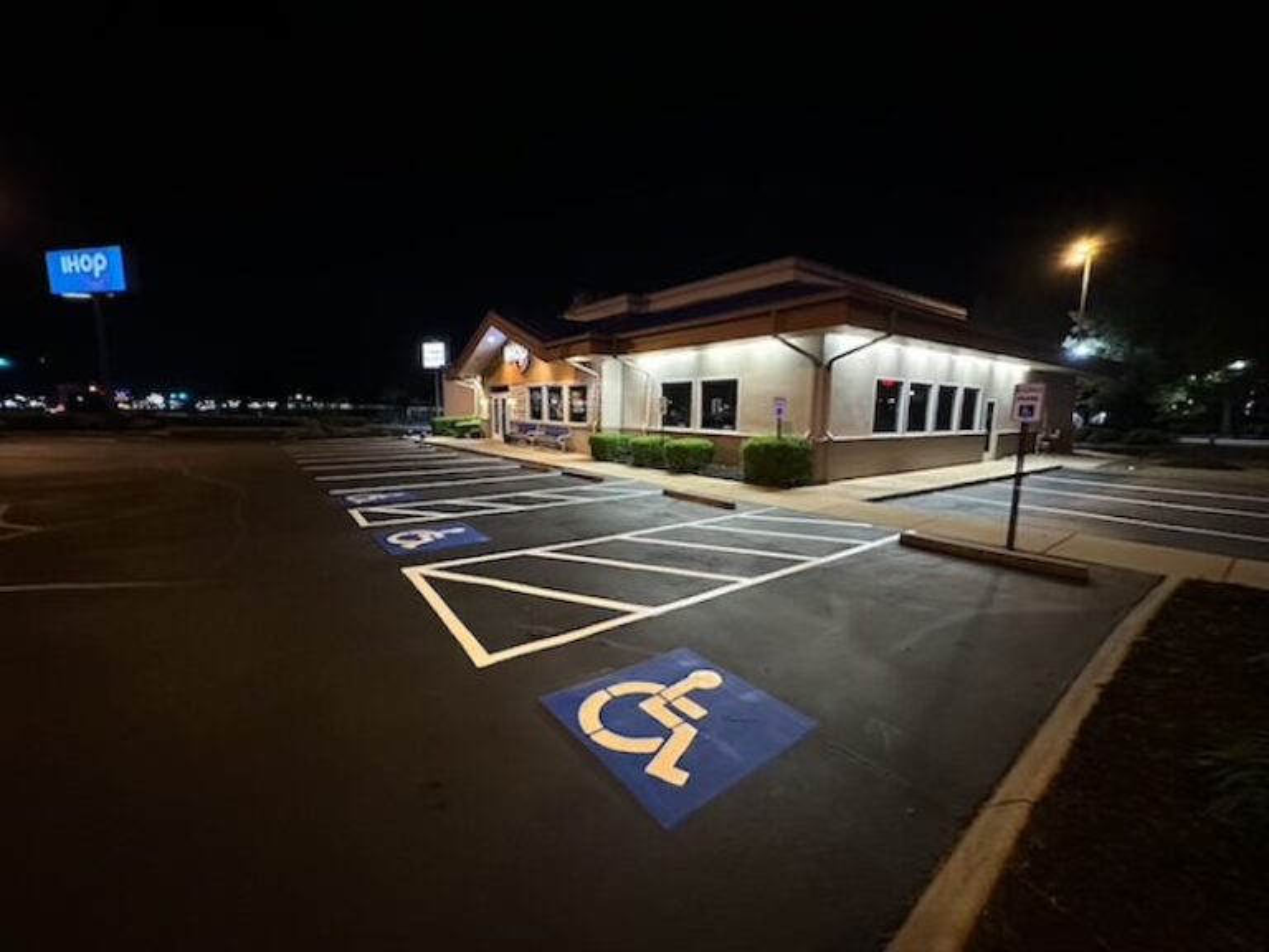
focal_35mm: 14
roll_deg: -1.0
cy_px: 476
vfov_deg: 85.7
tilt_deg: -8.2
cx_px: 634
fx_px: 513
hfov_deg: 102.1
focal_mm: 2.22
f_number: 2.2
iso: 1000
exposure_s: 1/40
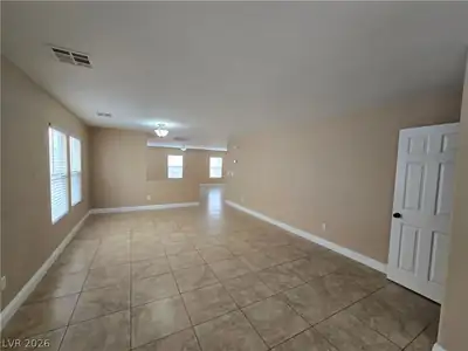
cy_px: 176
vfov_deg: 89.9
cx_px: 234
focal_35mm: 13
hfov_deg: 106.2
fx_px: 176
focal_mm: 2.2
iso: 100
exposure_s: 1/60
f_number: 2.2
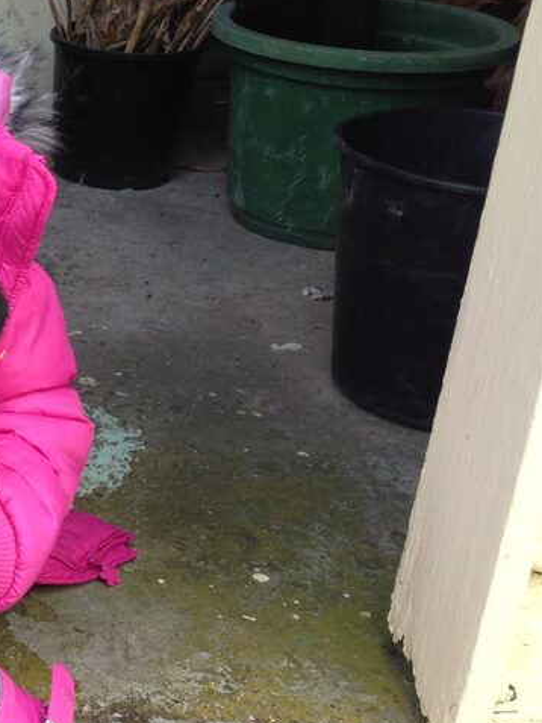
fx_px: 1588
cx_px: -242
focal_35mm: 76
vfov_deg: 25.7
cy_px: 314
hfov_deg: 17.6
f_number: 2.4
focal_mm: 4.12
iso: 50
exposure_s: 1/218
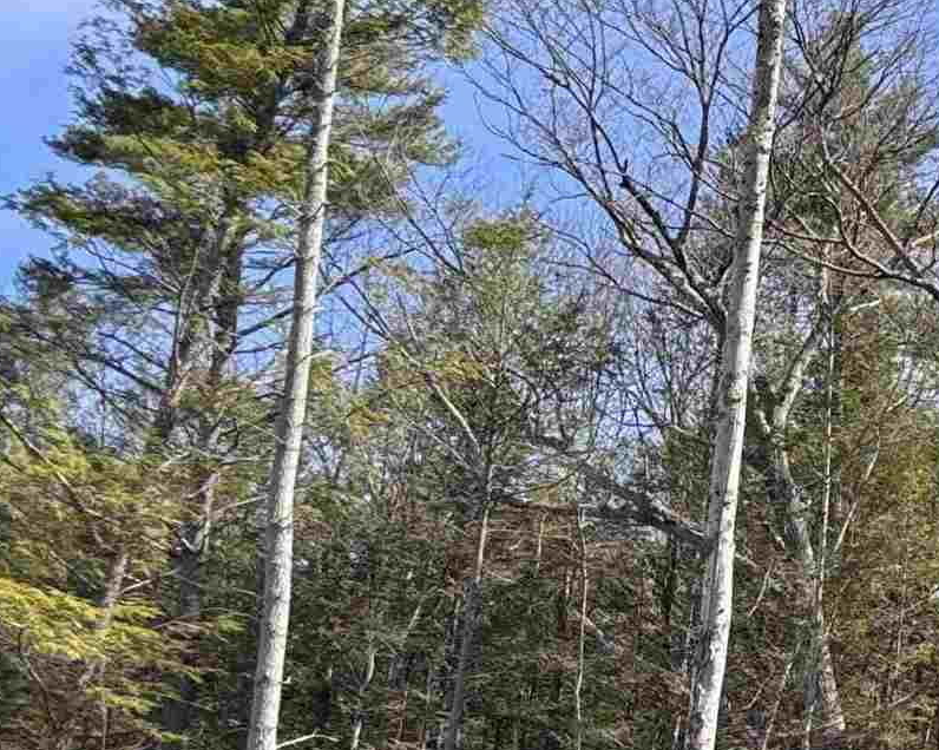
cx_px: 1766
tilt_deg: +13.0
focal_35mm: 98
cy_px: 521
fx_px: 2722
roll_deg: -0.9
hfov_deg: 16.1
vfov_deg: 15.6
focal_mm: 5.96
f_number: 1.6
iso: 50
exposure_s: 1/1381
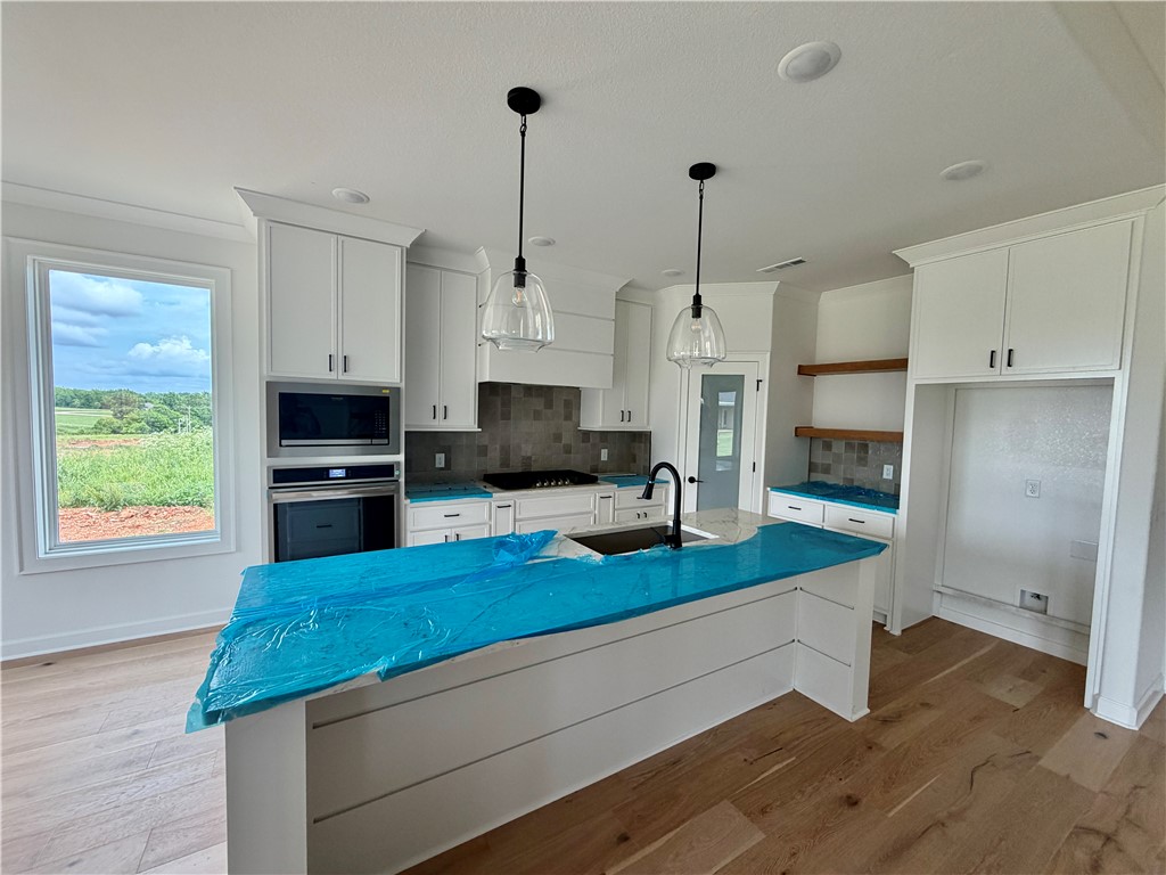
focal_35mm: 14
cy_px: 438
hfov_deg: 102.1
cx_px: 583
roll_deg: -1.4
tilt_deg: -1.6
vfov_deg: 85.7
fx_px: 472
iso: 100
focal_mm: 2.22
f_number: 2.2
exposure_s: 1/121
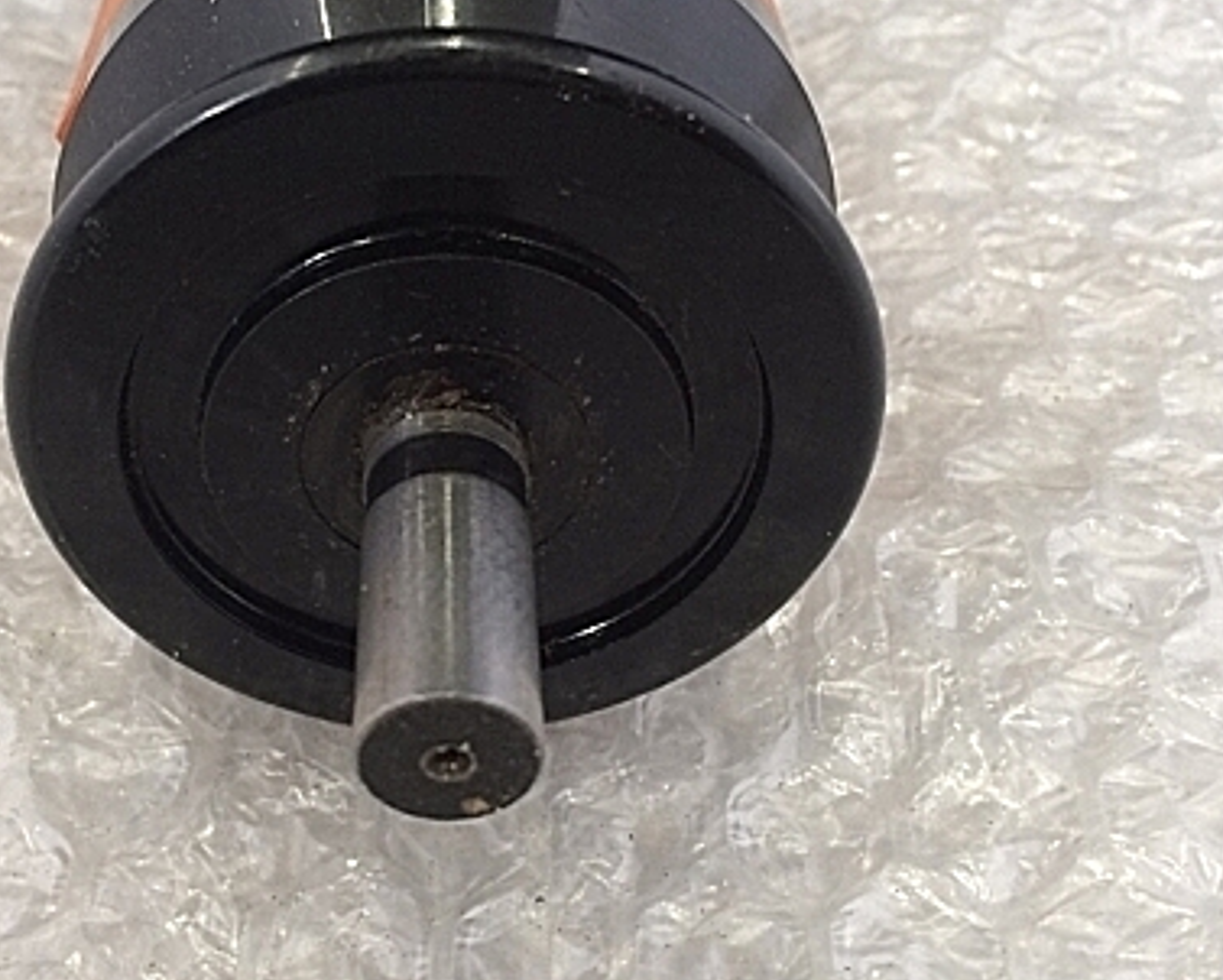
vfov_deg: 31.4
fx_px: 1738
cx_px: 448
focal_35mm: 48
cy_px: 574
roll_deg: +2.5
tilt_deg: -44.5
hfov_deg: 38.5
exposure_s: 1/30
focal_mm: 4.15
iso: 64
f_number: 2.2
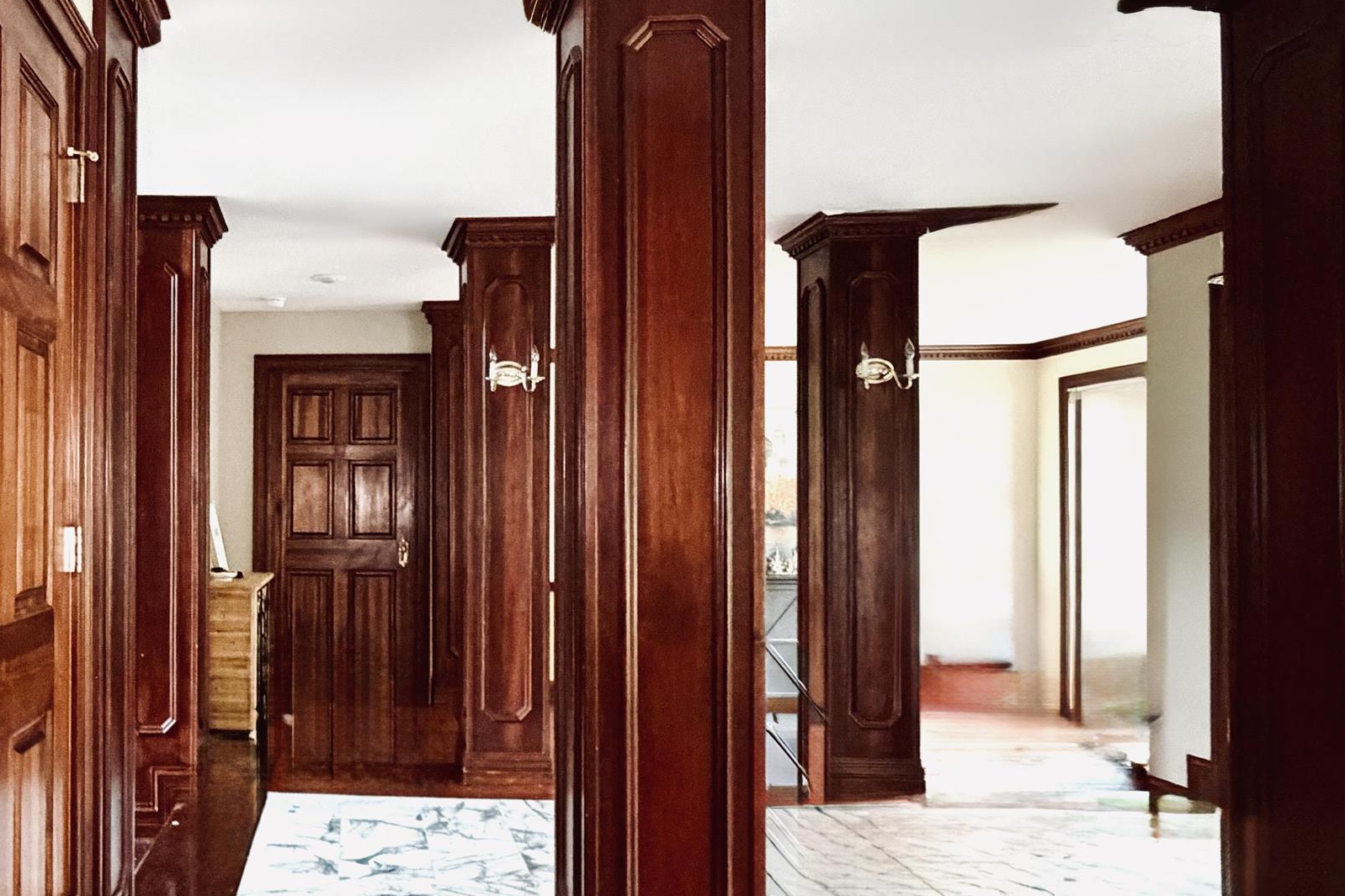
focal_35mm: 28
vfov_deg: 46.3
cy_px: 492
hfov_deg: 60.7
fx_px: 1046
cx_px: 288
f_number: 2.2
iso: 1000
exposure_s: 1/60
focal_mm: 2.22
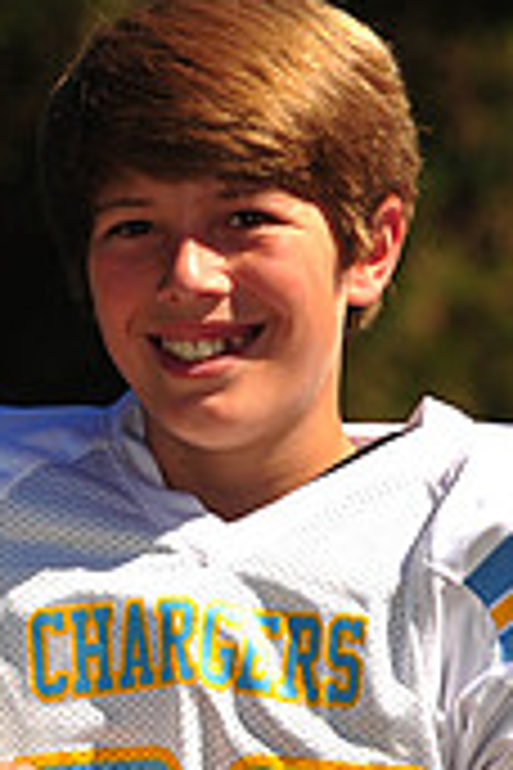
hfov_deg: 3.0
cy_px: 1036
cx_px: 158
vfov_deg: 4.5
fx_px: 9789
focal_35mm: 458
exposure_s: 1/800
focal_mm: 135
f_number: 5
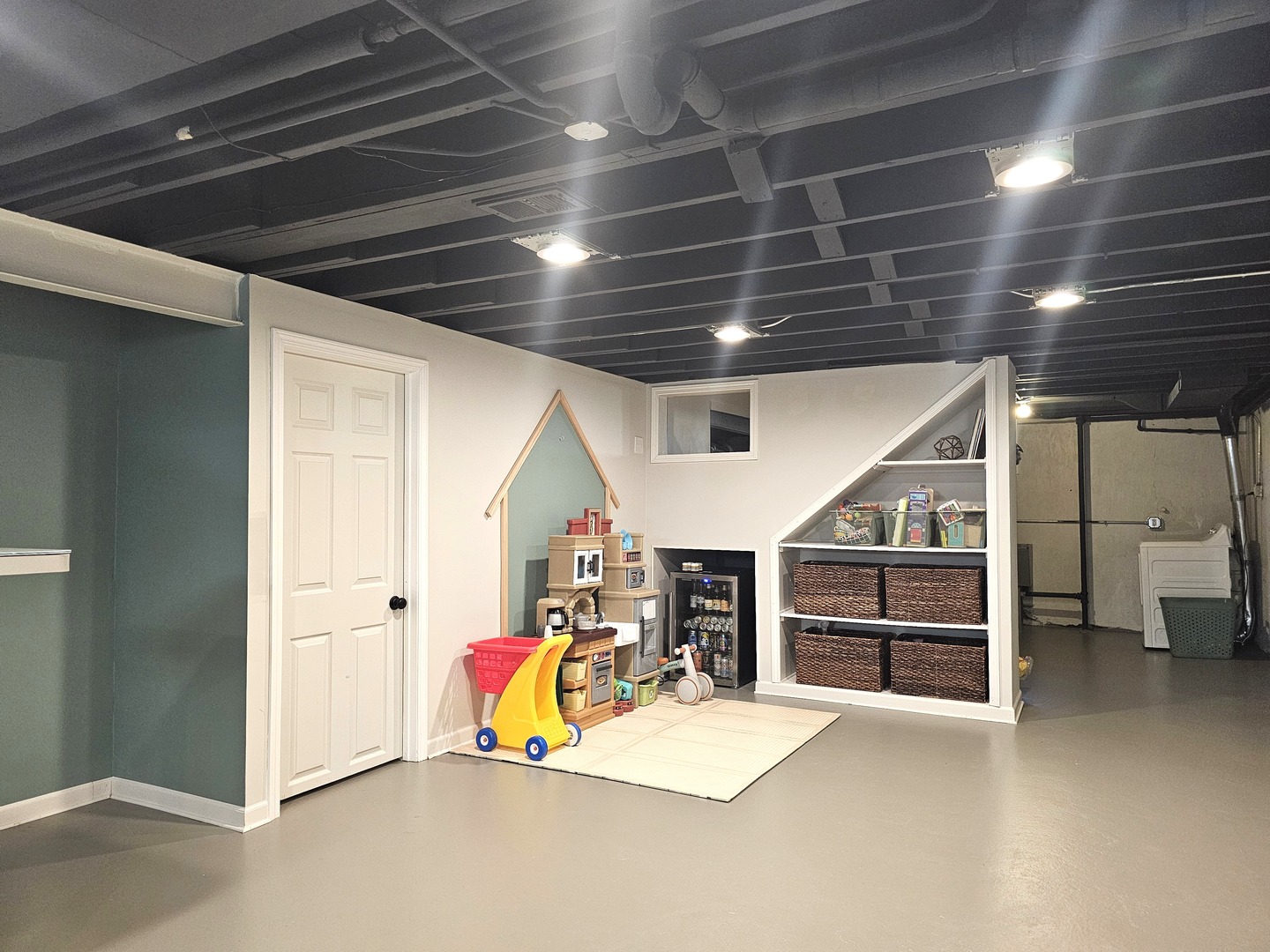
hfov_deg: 73.9
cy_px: 476
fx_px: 844
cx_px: 635
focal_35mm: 23
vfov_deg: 58.9
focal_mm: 6.3
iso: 500
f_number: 1.7
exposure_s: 1/120
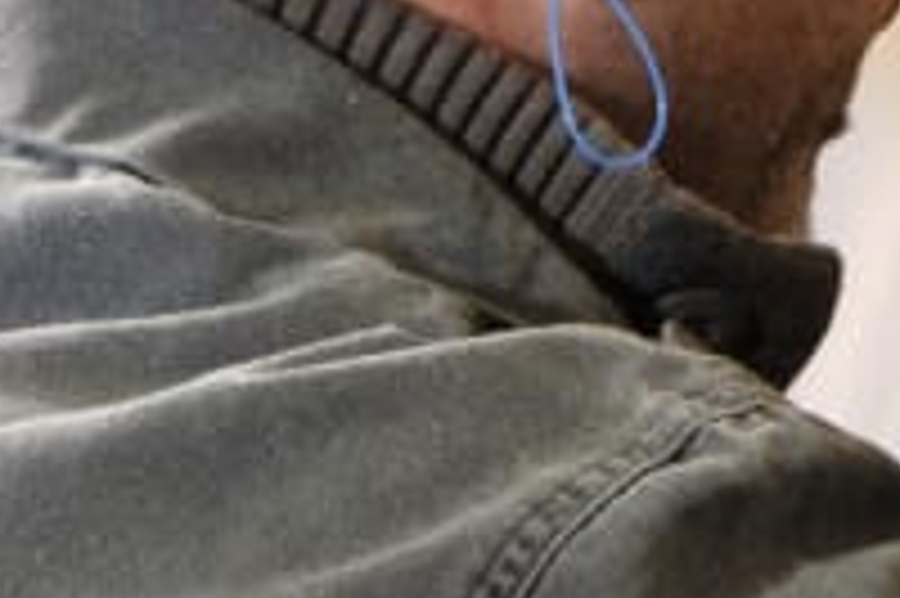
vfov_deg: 4.3
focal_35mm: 317
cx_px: 1742
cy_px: 542
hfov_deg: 6.3
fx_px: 7918
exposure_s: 1/60
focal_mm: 31.5
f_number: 10
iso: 400
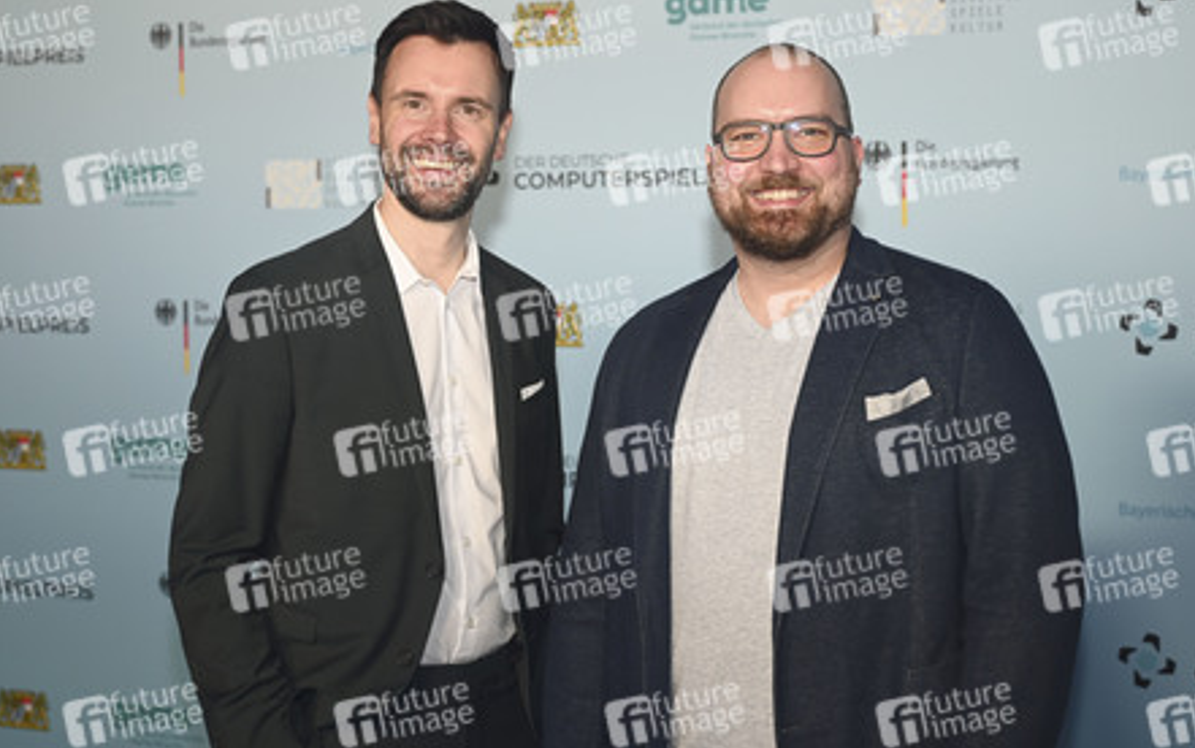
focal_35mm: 51
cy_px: 377
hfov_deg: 39.6
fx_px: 1662
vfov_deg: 25.4
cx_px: 603
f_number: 4
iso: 1000
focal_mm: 49
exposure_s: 1/160
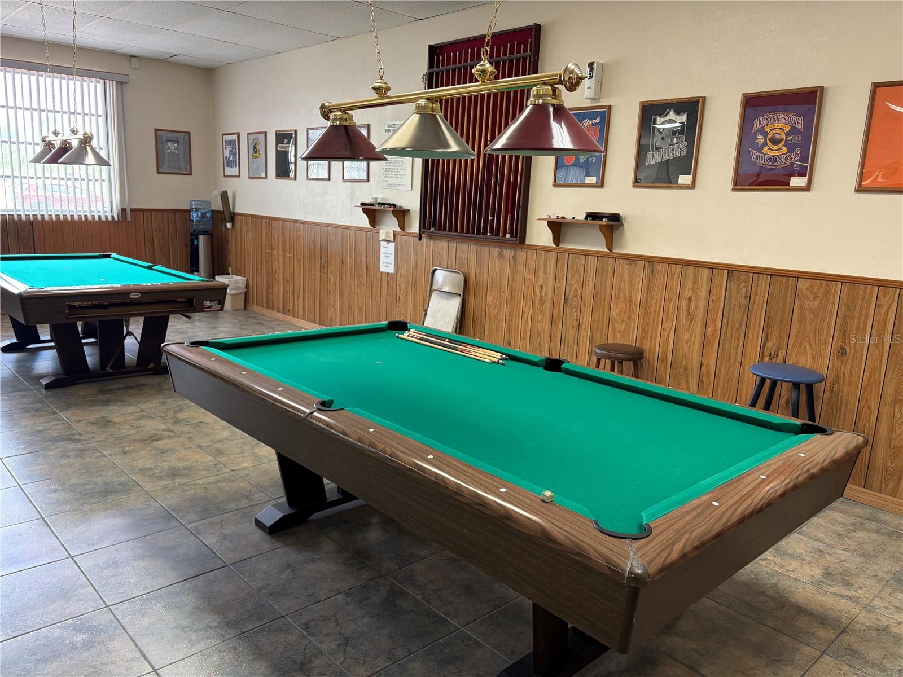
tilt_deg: -10.8
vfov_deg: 53.1
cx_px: 452
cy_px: 338
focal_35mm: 26
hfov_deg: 67.3
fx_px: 678
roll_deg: -2.5
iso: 80
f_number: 1.6
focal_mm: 5.96
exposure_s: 1/60
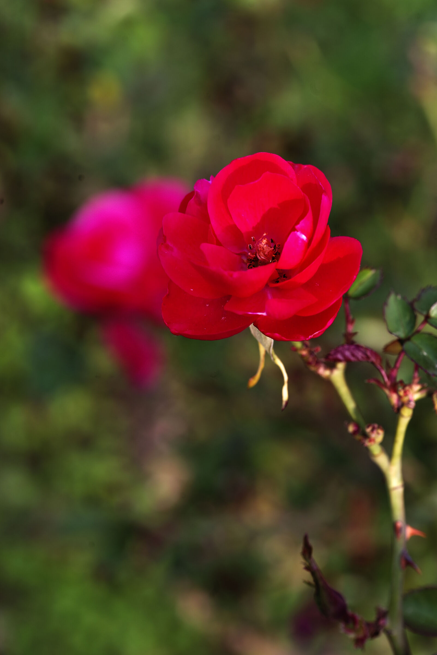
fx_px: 1819
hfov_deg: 13.7
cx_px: 218
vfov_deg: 20.4
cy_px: 328
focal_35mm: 100
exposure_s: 1/160
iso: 400
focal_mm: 100
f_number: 8
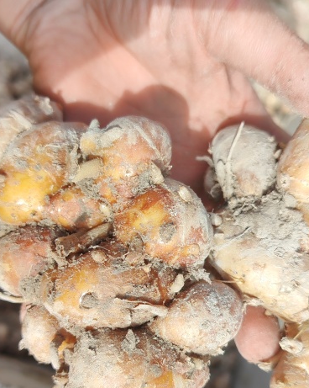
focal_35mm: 39
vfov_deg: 46.3
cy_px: 251
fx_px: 446
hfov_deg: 38.2
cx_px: 150
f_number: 1.8
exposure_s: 1/400
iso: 50
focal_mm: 5.25
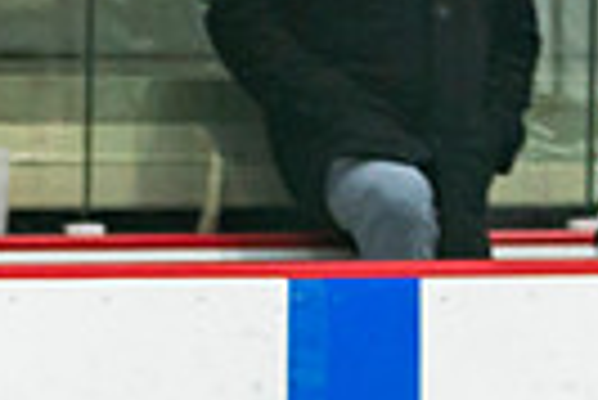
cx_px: -117
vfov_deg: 1.2
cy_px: 767
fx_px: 18508
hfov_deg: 1.9
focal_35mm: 1113
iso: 640
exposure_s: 1/640
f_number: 3.2
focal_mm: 142
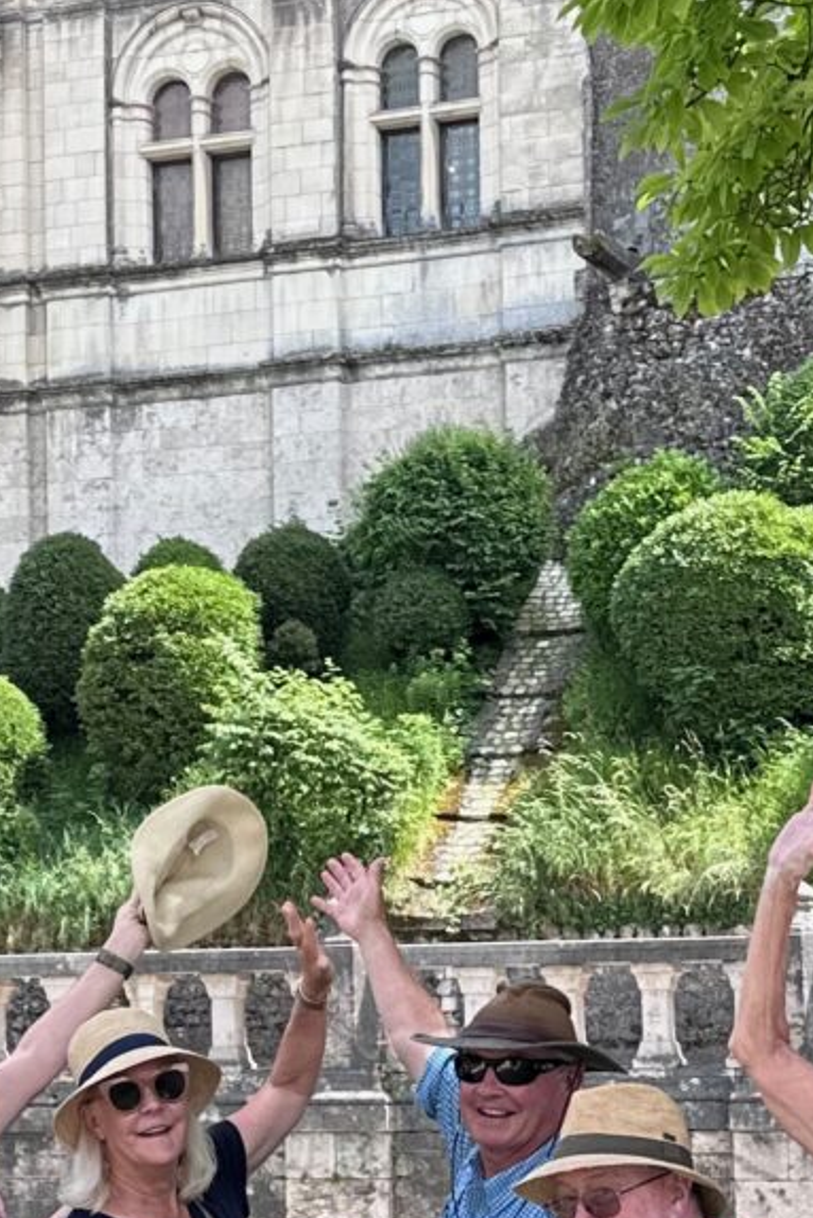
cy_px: 838
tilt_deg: +8.2
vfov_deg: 22.7
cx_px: 291
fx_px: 3013
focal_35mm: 89
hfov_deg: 15.3
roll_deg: +0.4
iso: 80
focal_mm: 6.86
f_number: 1.78
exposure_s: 1/943
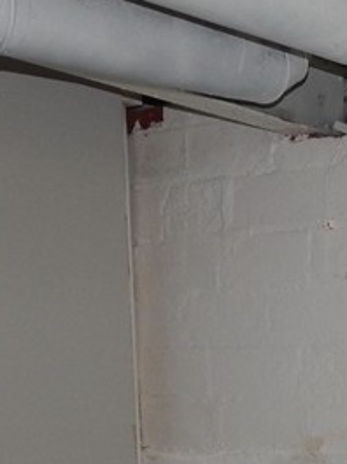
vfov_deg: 19.9
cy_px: 637
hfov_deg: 15.9
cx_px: 428
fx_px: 1192
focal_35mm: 89
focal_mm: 4
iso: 200
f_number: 3
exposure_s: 1/30
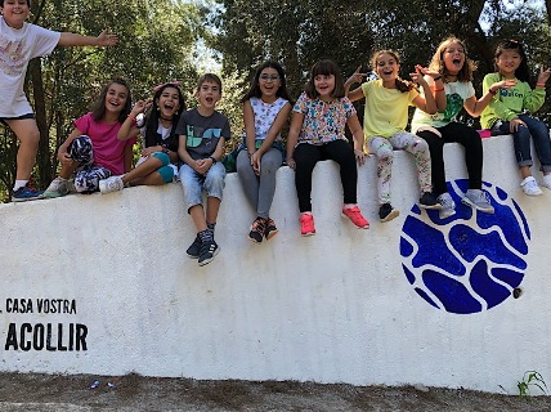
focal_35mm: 36
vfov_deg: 39.5
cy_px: 173
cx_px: 245
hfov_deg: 51.3
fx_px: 572
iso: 20
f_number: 1.8
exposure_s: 1/126
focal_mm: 3.99
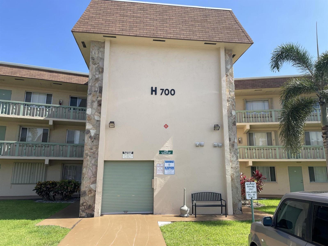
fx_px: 246
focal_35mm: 26
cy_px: 123
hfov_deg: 67.3
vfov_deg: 53.1
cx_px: 164
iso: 32
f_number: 1.6
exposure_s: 1/2174
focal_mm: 4.2
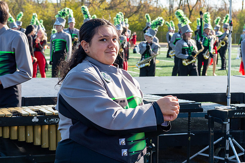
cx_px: 110
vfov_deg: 14.8
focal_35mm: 92
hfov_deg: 22.1
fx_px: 626
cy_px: 78
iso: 400
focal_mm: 70
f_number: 9
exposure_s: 1/640
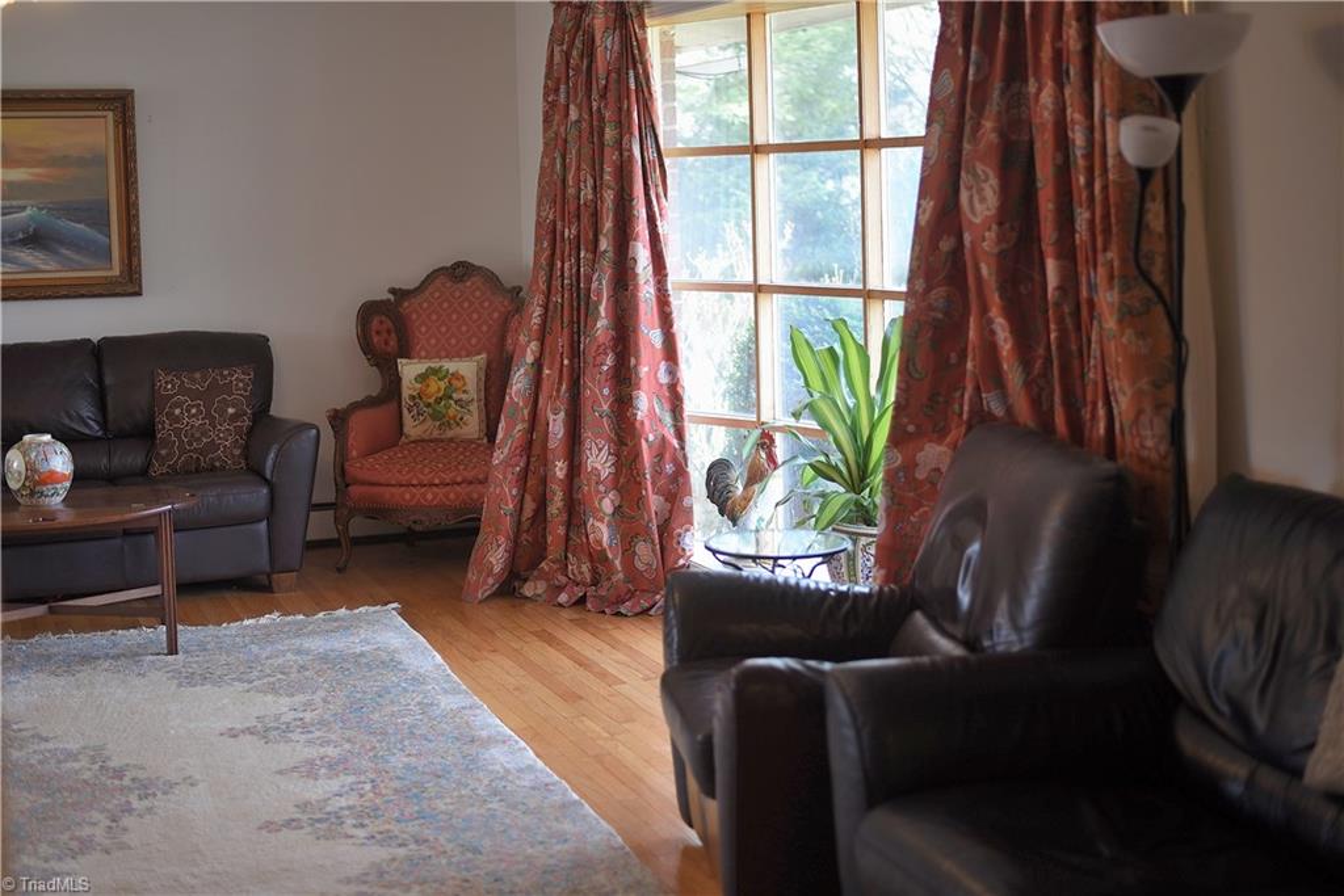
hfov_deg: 39.6
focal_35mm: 50
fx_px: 1867
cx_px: 672
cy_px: 448
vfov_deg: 27.0
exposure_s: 1/100
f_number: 1.8
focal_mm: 50
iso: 100
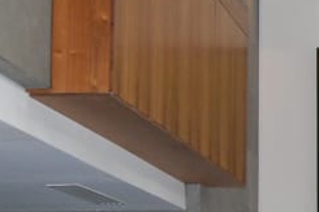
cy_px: 302
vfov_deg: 9.7
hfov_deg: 13.5
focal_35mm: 138
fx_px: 1222
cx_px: 555
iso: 800
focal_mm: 22
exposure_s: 1/125
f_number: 5.6
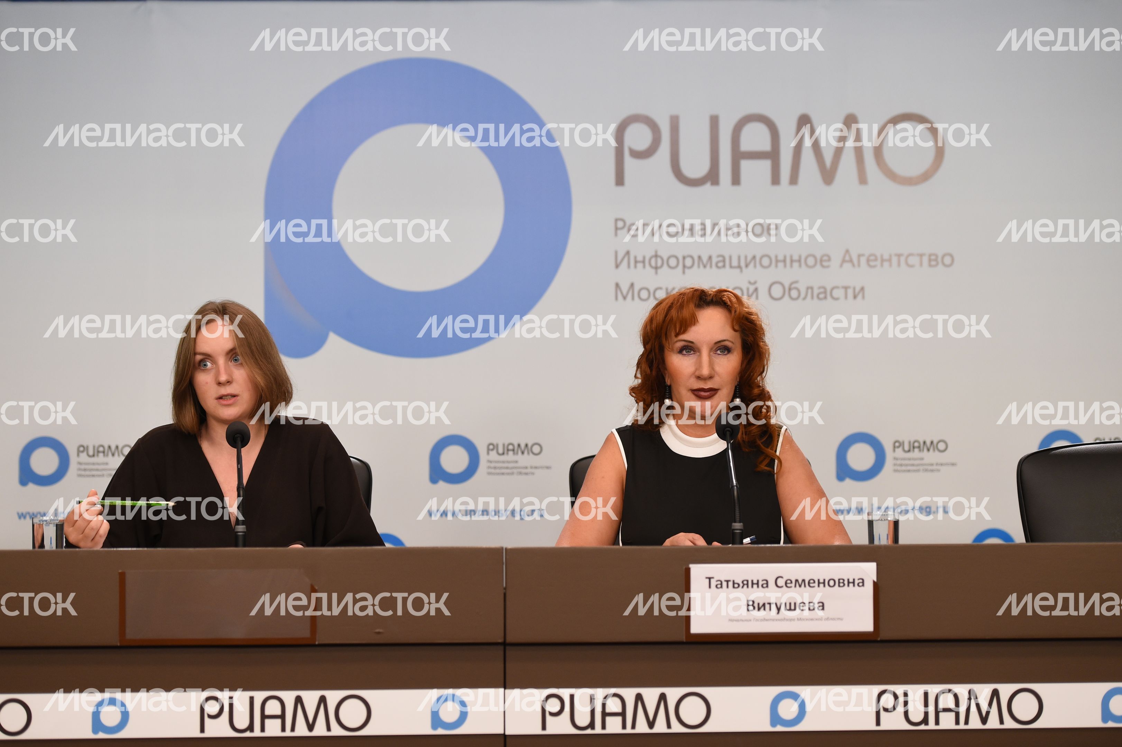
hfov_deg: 25.4
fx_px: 2492
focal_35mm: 80
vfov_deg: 17.0
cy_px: 374
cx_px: 561
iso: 1600
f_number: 3.5
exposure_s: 1/320
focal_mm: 80
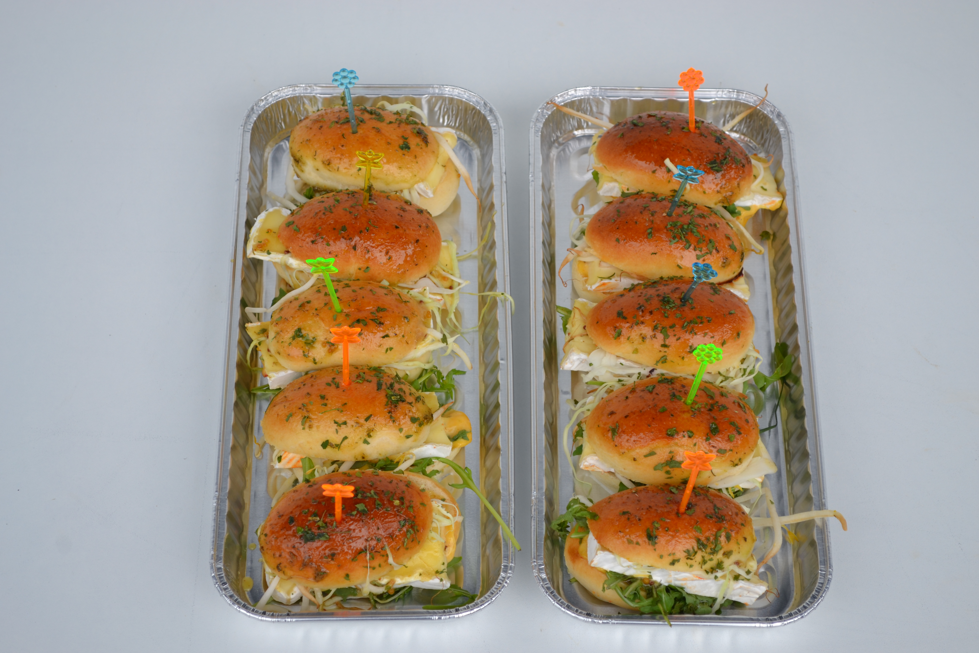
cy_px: 326
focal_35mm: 82
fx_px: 2243
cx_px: 490
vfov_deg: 16.6
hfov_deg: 24.6
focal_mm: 55
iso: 100
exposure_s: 1/160
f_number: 6.3
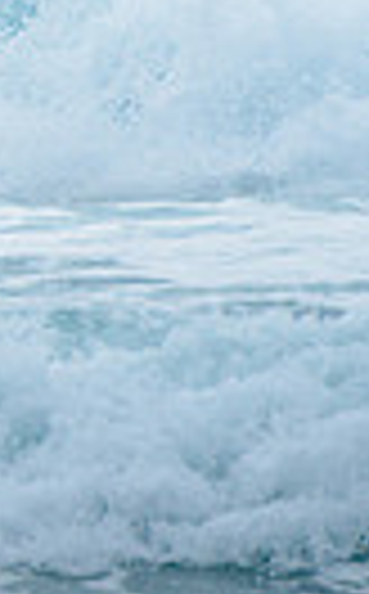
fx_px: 35538
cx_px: -633
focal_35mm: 2199
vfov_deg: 1.0
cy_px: -203
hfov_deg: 0.6
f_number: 8
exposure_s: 1/1600
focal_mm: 400
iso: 500
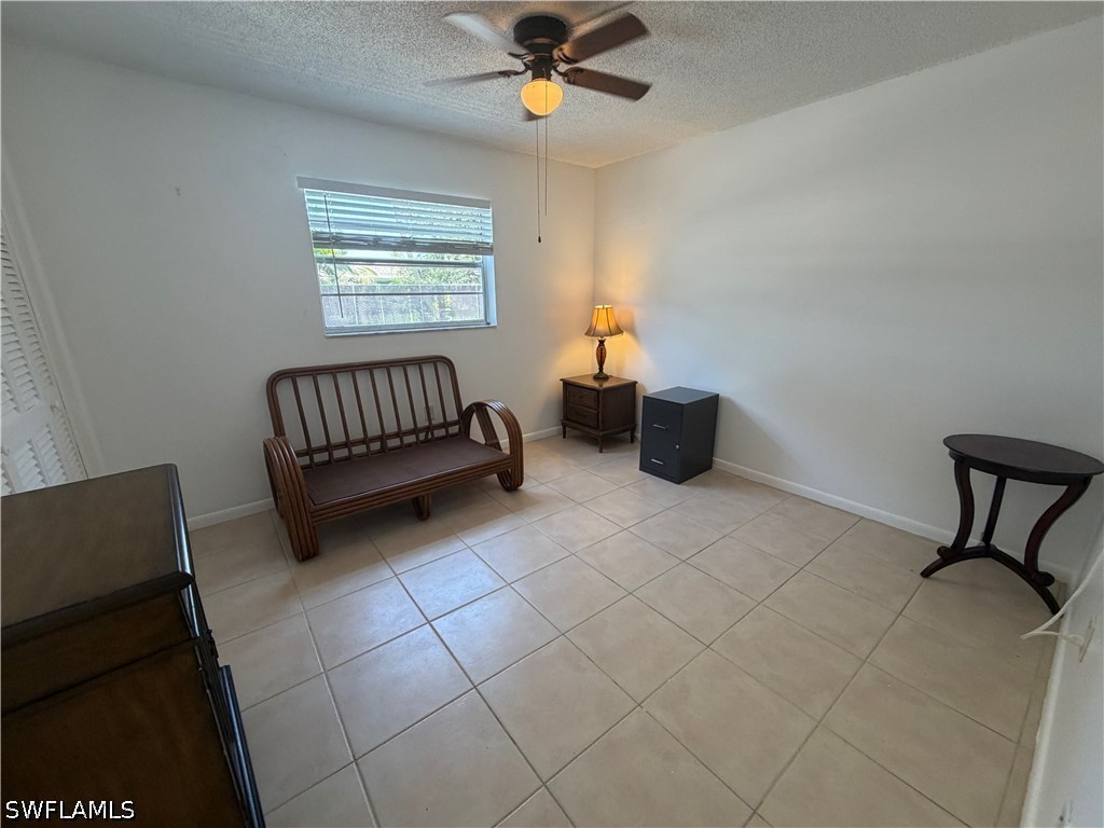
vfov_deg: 85.7
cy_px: 414
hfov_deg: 102.1
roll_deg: +1.4
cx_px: 552
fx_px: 446
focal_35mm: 14
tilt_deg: -16.5
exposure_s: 1/120
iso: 200
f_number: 2.2
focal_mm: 2.22
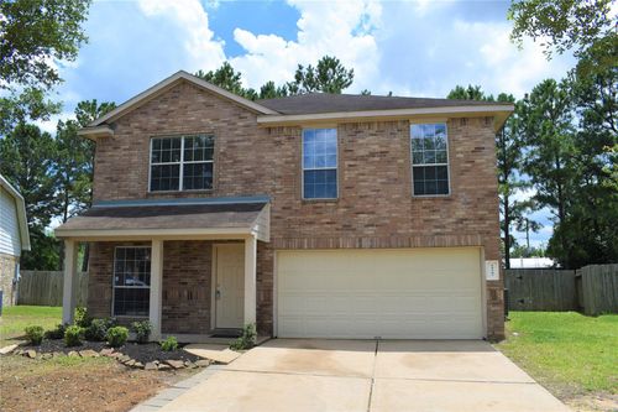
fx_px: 463
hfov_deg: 67.4
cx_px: 309
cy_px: 206
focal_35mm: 27
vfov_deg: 47.9
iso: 100
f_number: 9
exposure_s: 1/320
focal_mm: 18
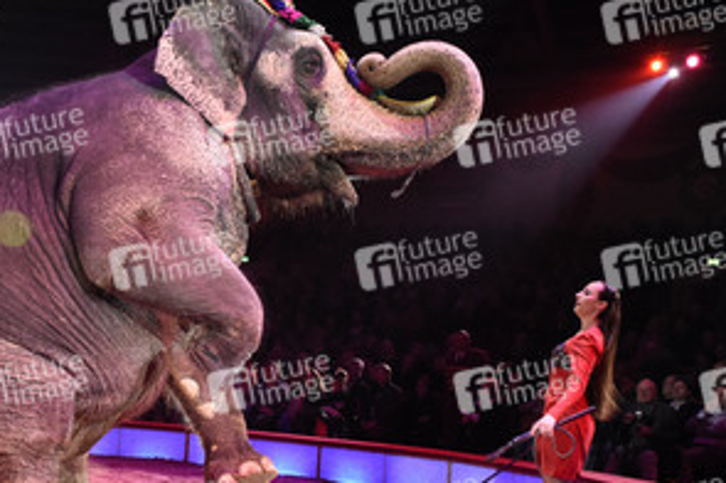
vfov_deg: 25.4
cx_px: 205
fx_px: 1063
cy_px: 323
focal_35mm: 53
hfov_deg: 37.0
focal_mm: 23
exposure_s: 1/160
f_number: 6.3
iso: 4000
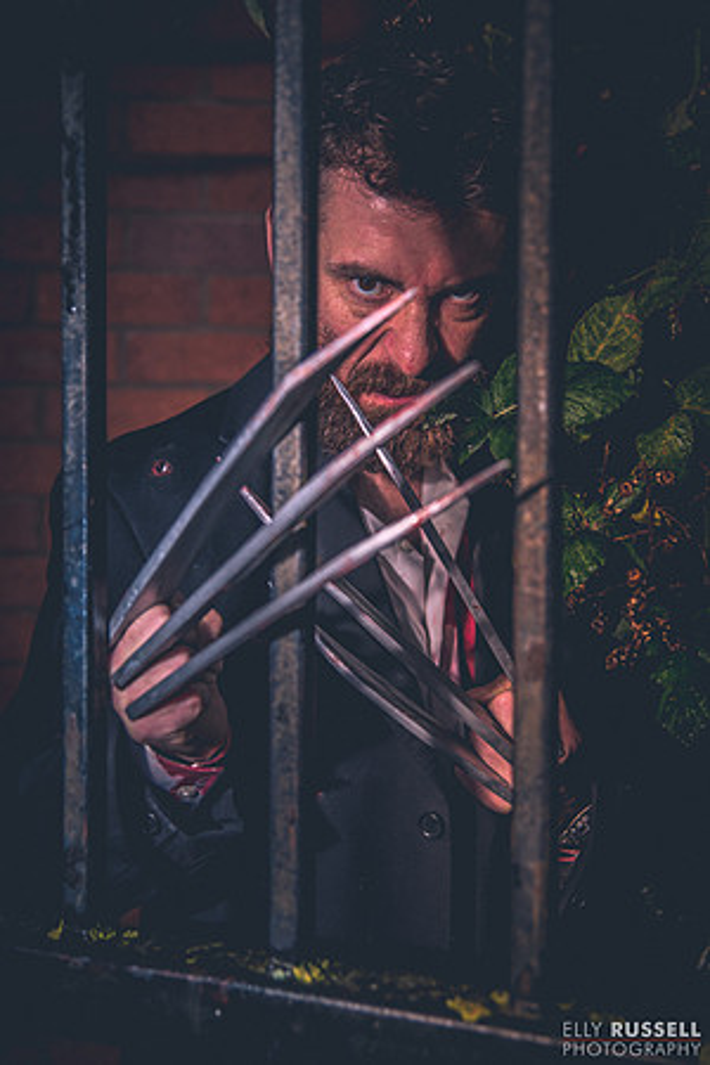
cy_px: 532
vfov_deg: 42.7
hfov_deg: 29.2
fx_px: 1361
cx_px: 355
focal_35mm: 46
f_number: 3.5
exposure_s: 1/2000
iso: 250
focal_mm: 46
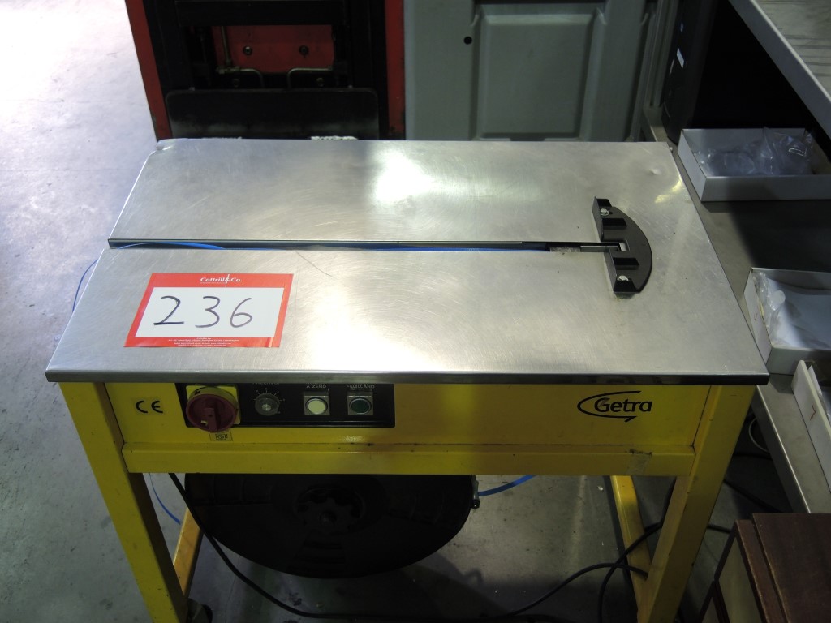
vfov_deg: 40.7
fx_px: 840
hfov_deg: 52.6
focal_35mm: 35
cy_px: 312
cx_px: 416
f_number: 2.2
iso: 280
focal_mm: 7.6
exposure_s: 1/50
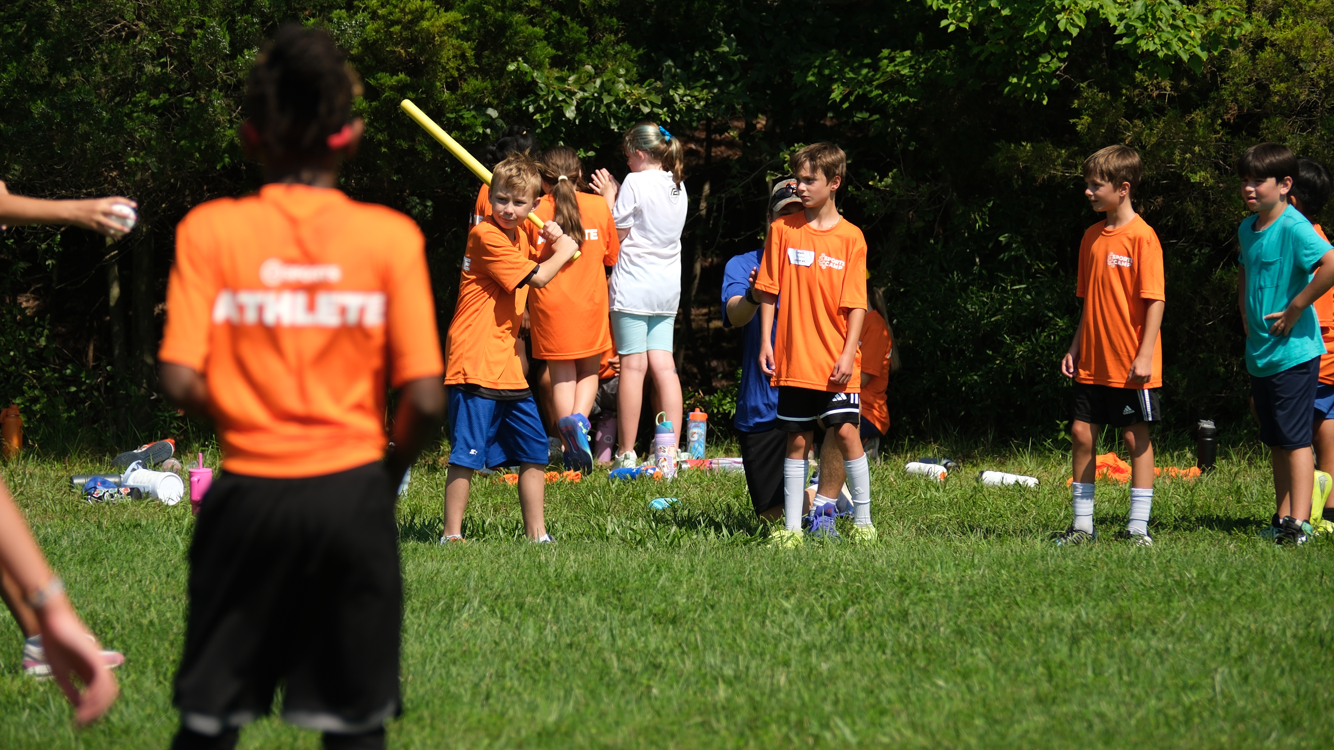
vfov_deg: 6.4
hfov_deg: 11.4
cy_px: 366
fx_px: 6686
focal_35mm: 189
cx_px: 668
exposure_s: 1/640
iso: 200
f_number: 4
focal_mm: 120
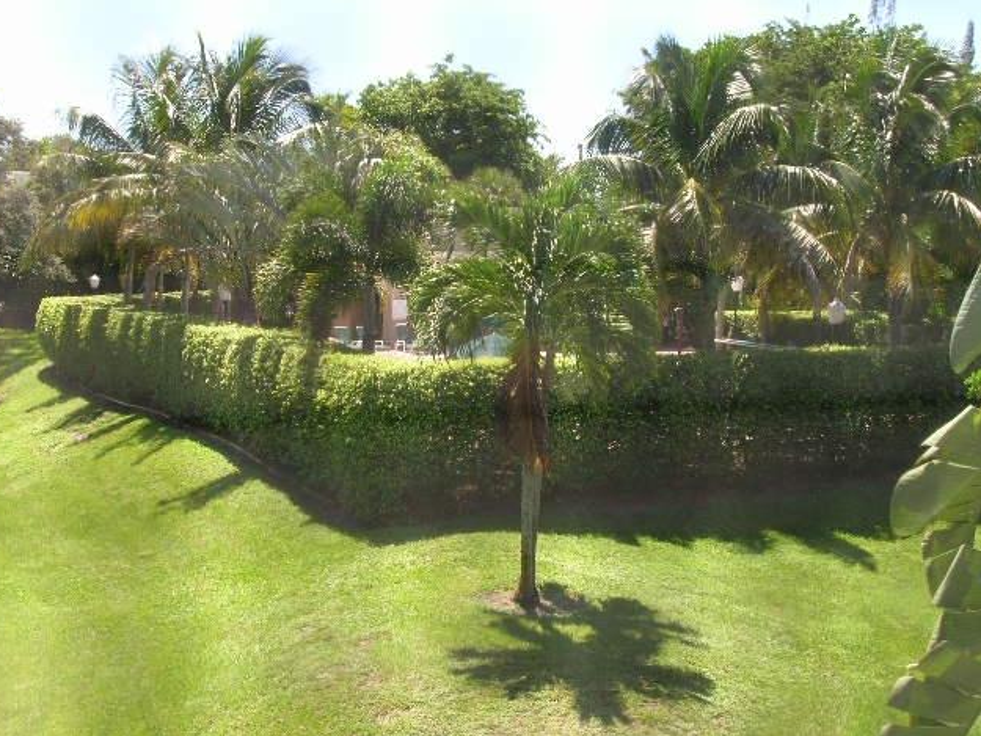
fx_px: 1219
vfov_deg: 33.6
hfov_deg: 43.8
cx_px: 482
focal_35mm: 43
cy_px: 364
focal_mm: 7
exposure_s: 1/76
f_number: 5.2
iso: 50
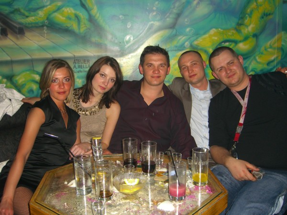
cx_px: 144
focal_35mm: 38
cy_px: 108
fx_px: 315
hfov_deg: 49.0
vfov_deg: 37.7
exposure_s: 1/60
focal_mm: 7.9
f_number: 2.8
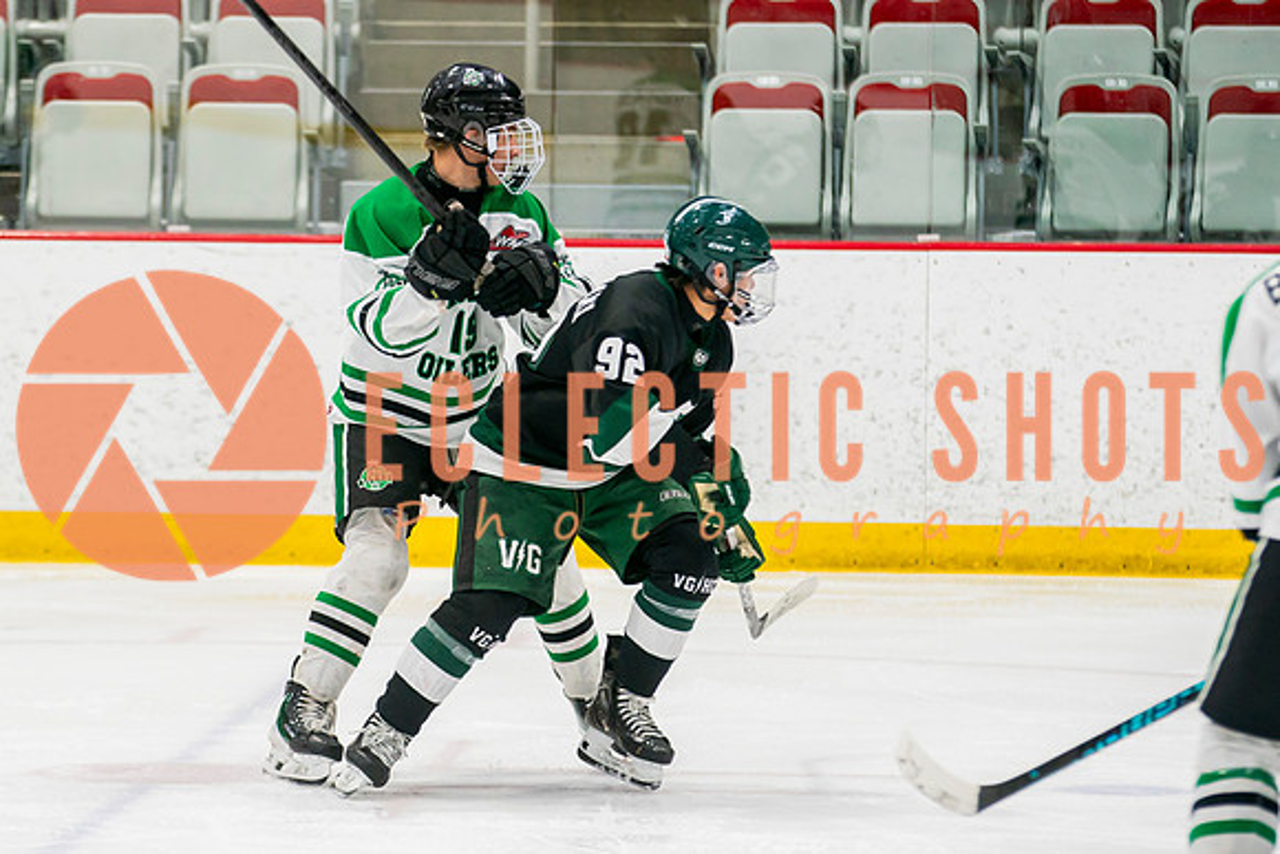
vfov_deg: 5.4
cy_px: 405
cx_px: 468
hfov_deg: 8.1
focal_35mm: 253
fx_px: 9000
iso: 1000
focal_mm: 150
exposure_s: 1/640
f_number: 3.2
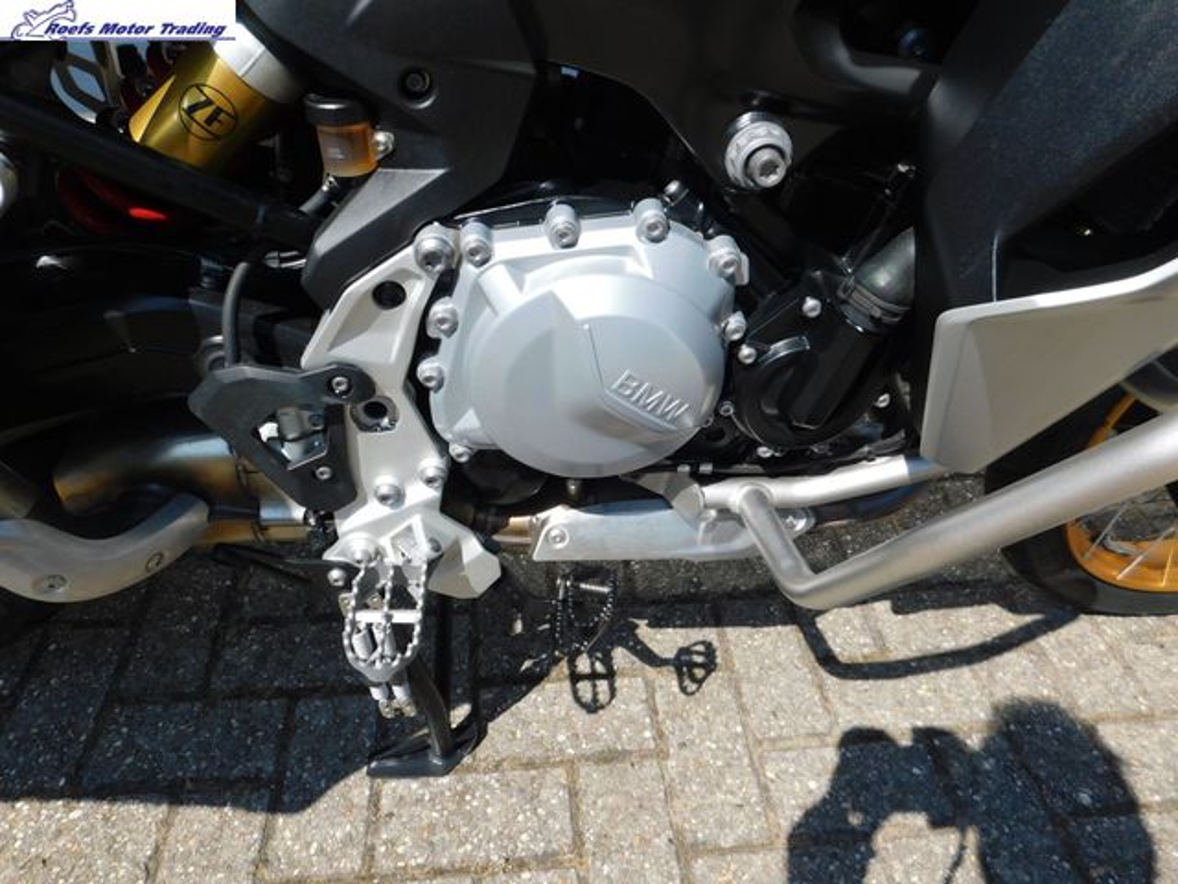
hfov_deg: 73.9
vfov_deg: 58.9
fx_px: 783
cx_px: 589
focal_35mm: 23
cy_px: 442
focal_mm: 4
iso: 125
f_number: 3
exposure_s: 1/1000
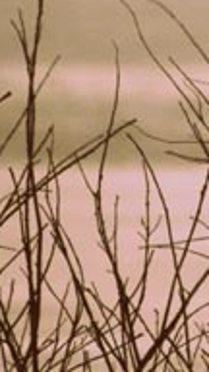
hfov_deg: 1.1
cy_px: 142
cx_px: 329
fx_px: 11281
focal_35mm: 1145
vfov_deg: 1.9
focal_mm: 200
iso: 800
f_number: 5.6
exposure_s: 1/125
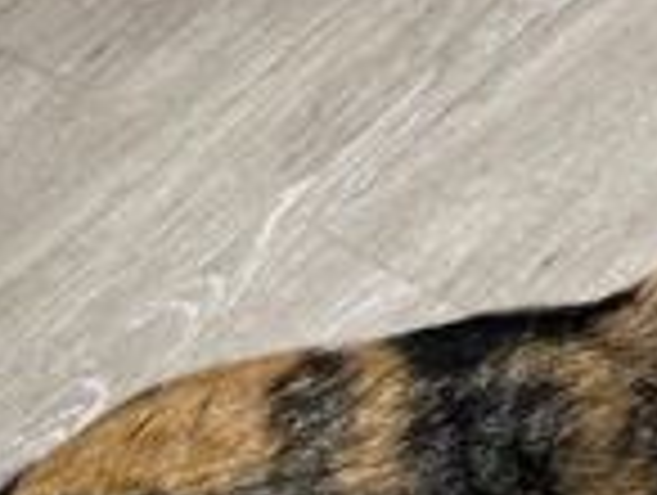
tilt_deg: -56.5
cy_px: 670
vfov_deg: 19.5
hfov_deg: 27.5
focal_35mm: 69
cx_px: 115
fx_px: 1312
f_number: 1.78
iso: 160
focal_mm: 6.76
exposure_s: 1/120
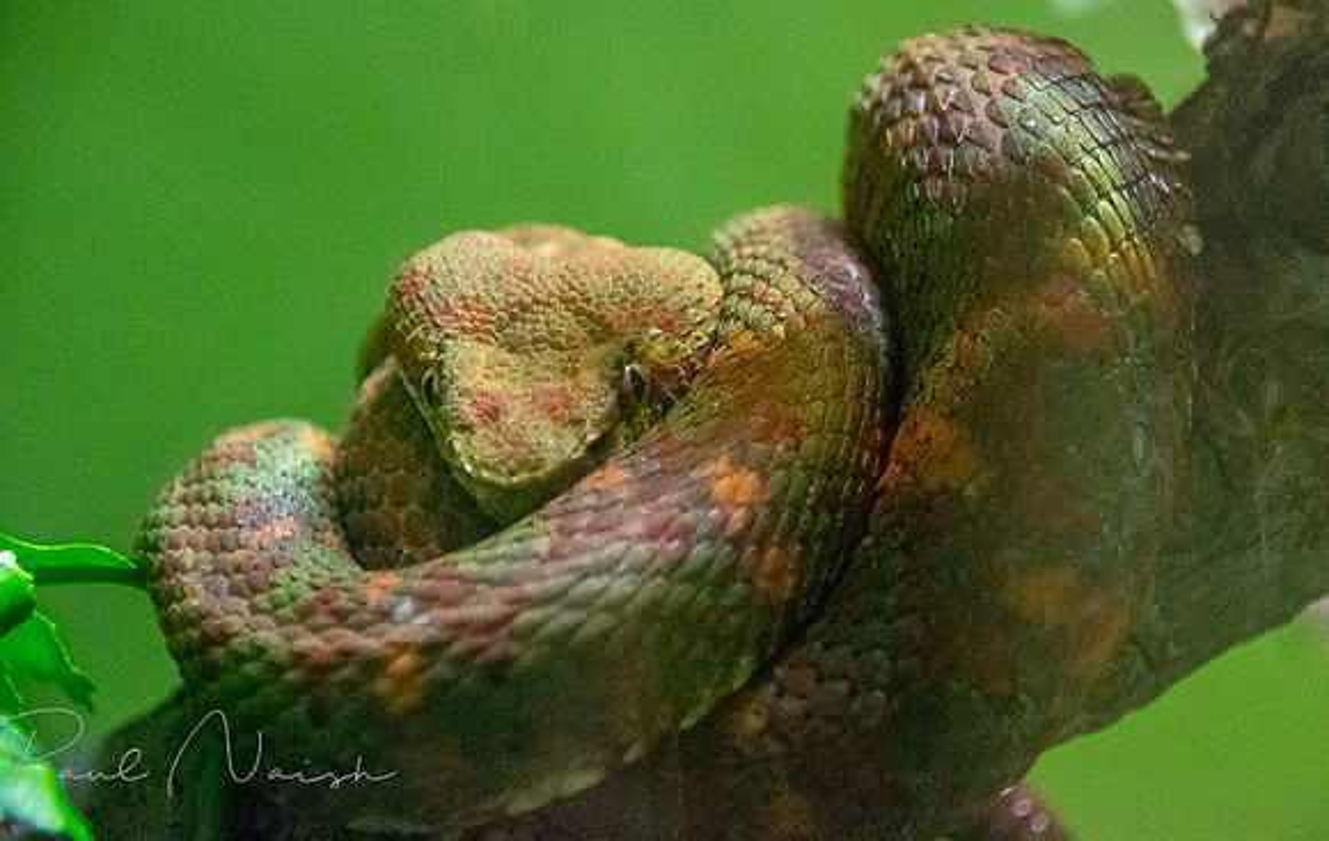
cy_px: 359
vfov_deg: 6.1
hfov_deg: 9.7
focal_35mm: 216
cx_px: 724
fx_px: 7842
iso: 11400
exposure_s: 1/60
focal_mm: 130
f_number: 6
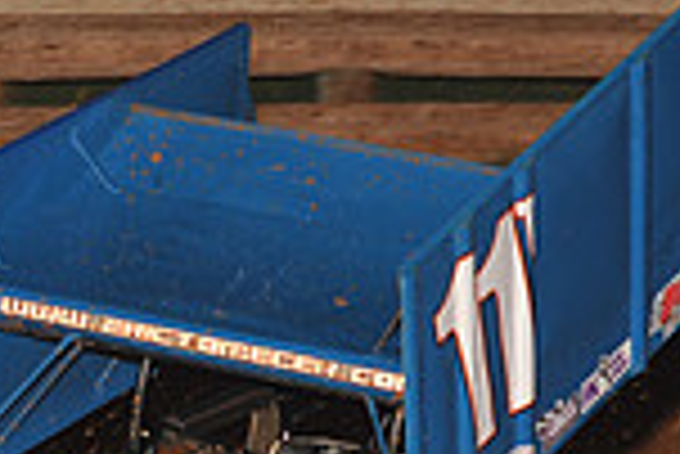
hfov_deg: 5.1
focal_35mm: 402
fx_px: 7600
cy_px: 485
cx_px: 50
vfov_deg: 3.4
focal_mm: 105
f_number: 6.3
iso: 800
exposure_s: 1/250
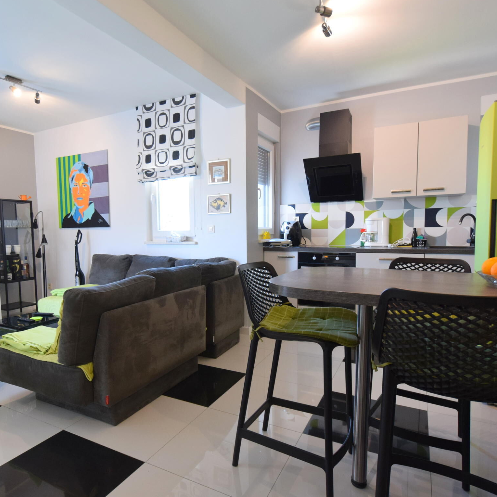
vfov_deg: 74.8
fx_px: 325
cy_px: 246
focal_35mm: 20
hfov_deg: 74.3
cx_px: 210
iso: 800
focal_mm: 10
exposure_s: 1/60
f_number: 4
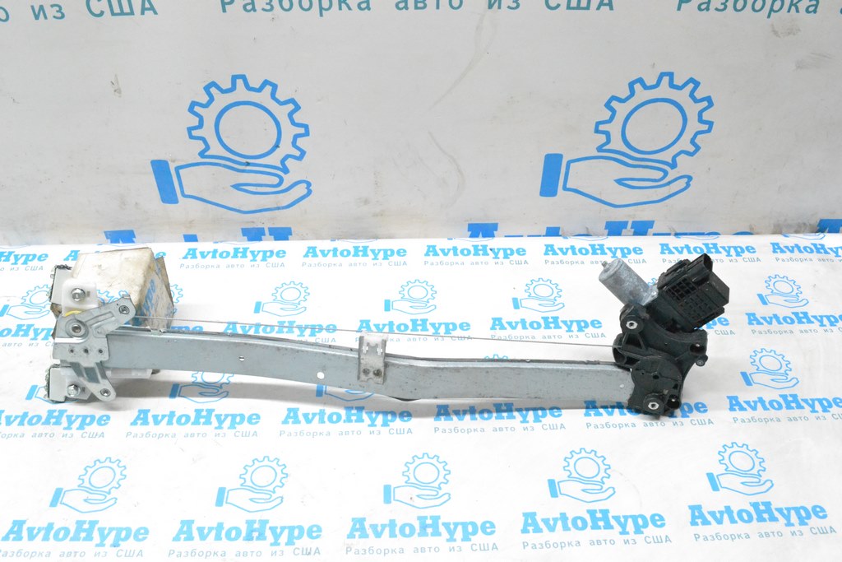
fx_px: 702
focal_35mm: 30
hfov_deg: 61.9
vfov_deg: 43.6
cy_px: 281
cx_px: 421
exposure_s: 1/160
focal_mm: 20
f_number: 9
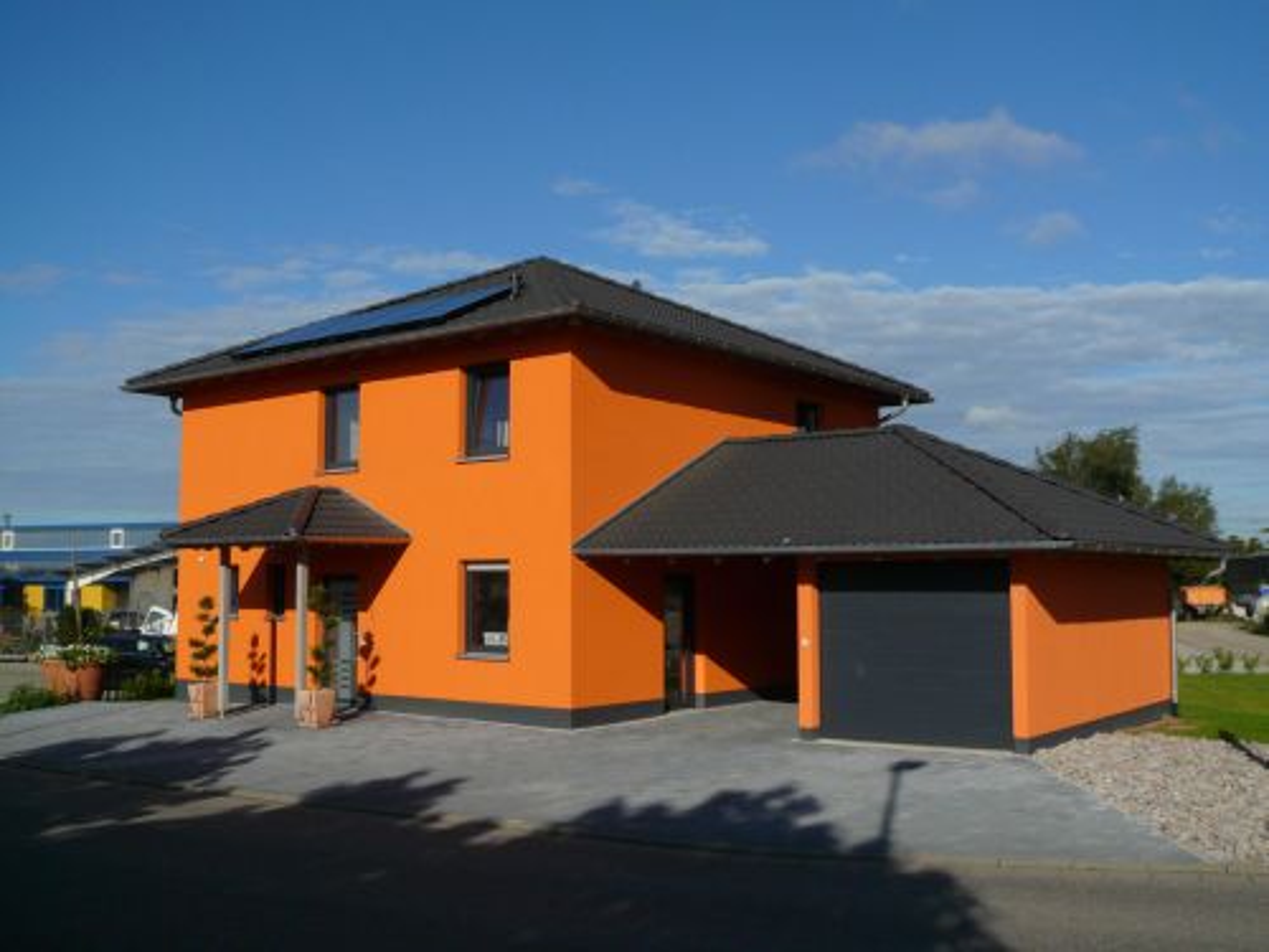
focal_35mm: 35
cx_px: 634
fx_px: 1283
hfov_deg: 52.6
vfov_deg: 40.7
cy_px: 476
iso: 100
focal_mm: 5.7
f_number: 9
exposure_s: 1/400
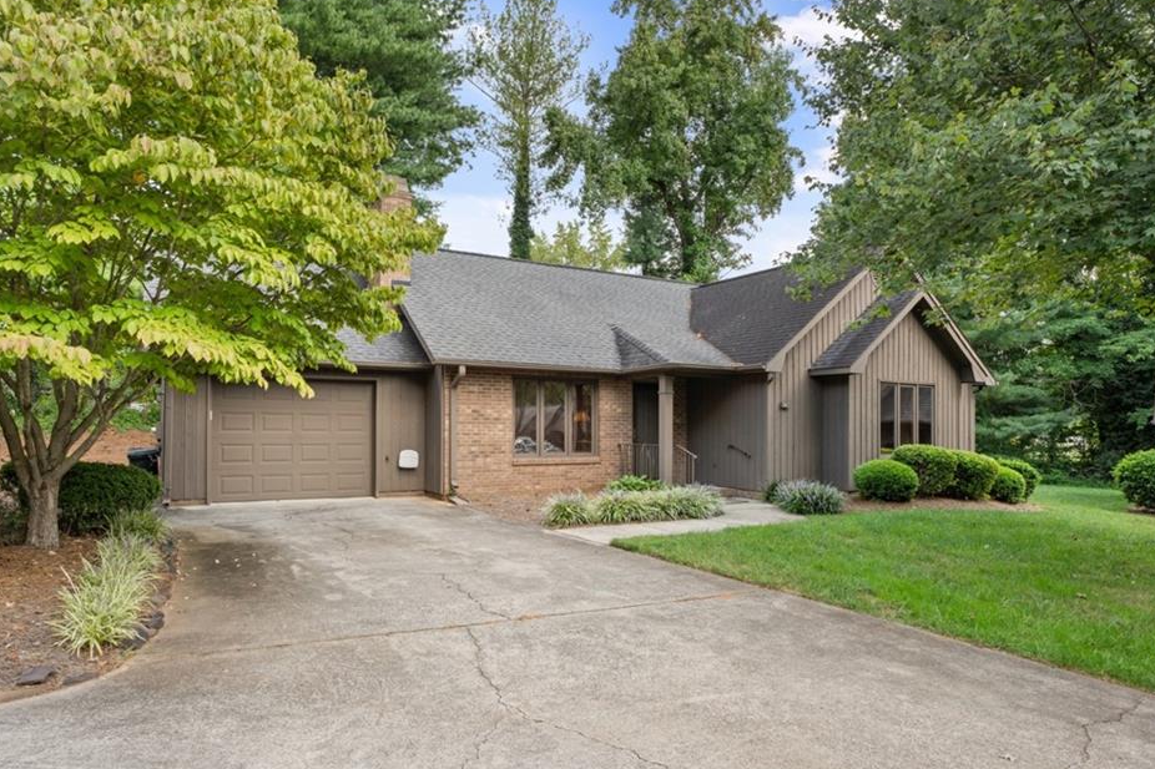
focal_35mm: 21
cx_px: 571
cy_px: 366
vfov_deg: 59.2
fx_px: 677
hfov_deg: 80.9
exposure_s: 1/80
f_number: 8
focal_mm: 19.1
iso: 320
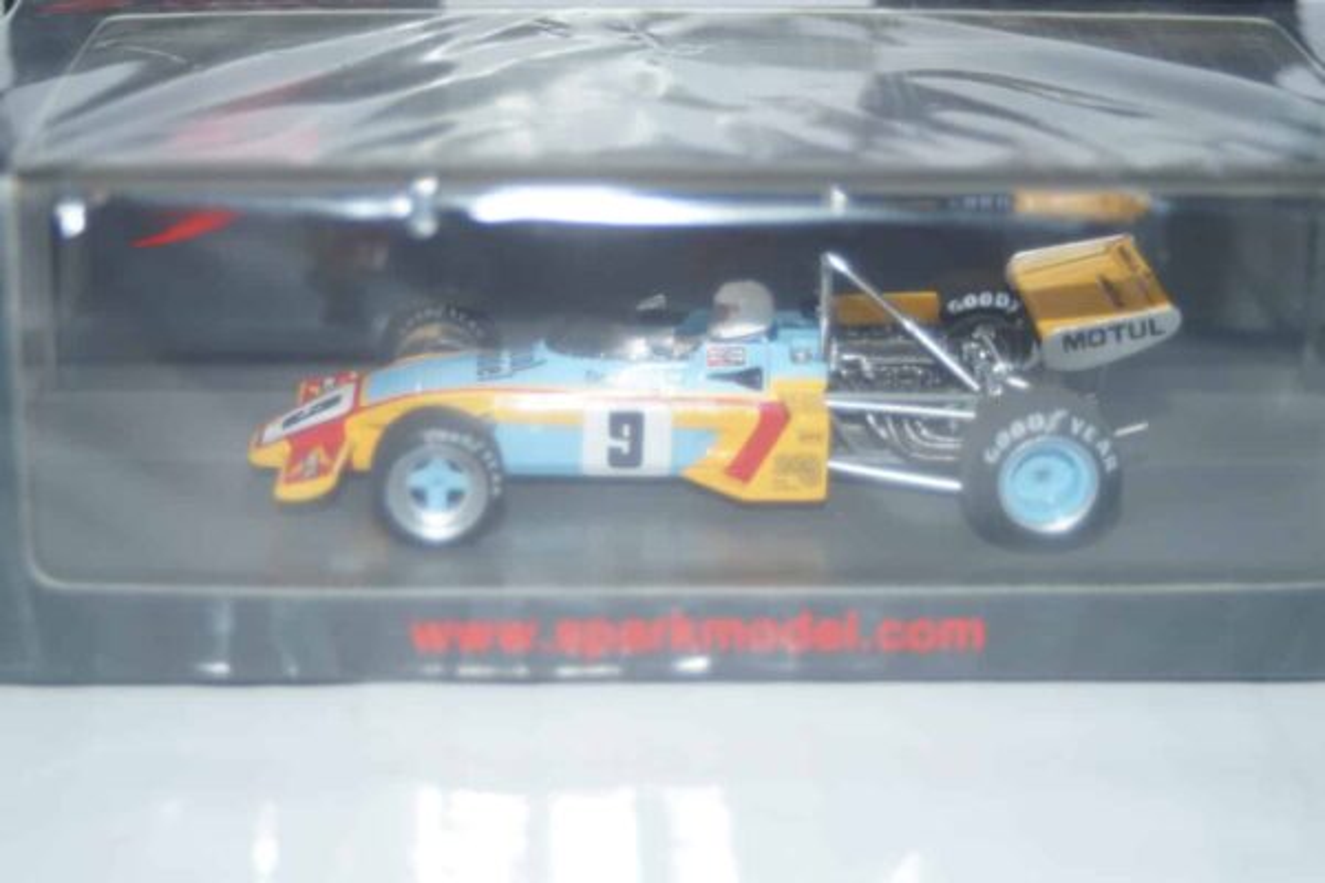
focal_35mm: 90
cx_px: 662
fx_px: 3312
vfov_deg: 15.2
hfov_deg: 22.6
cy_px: 442
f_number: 5.6
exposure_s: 1/160
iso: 250
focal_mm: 60
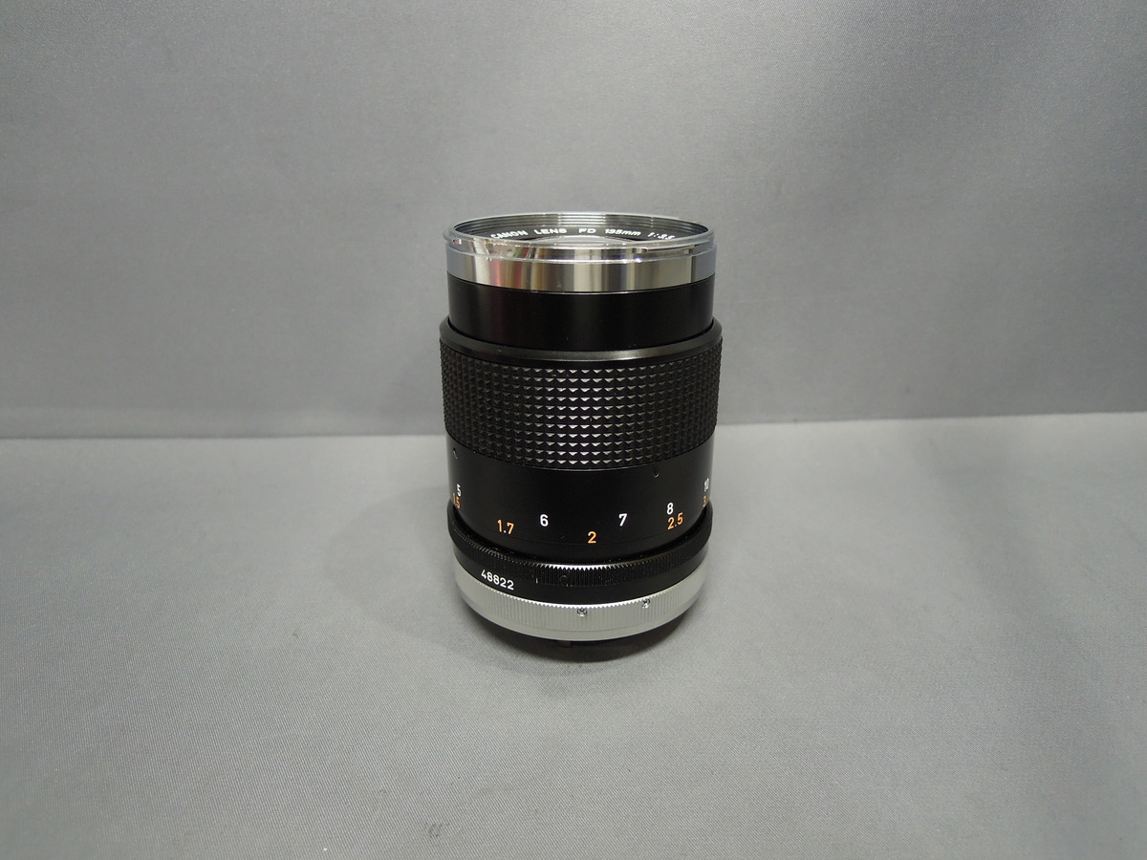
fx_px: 795
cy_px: 430
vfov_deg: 56.8
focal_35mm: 24
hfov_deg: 71.6
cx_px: 574
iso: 160
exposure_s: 1/60
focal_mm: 4.3
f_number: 1.8
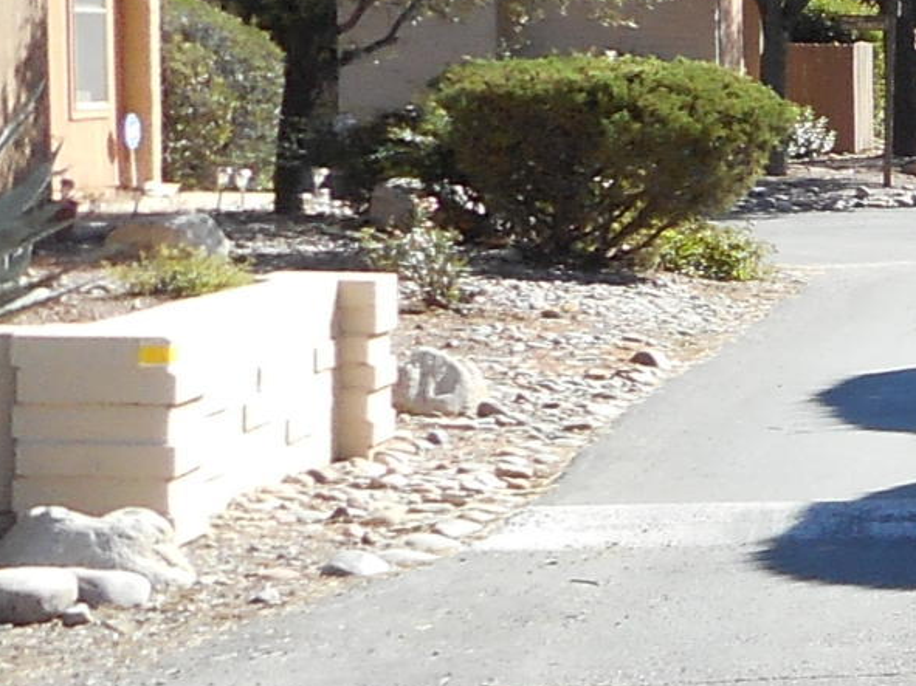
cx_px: 2240
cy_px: 282
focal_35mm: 127
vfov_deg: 11.7
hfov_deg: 12.2
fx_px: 3360
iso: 80
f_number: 3.7
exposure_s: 1/200
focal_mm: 4.5
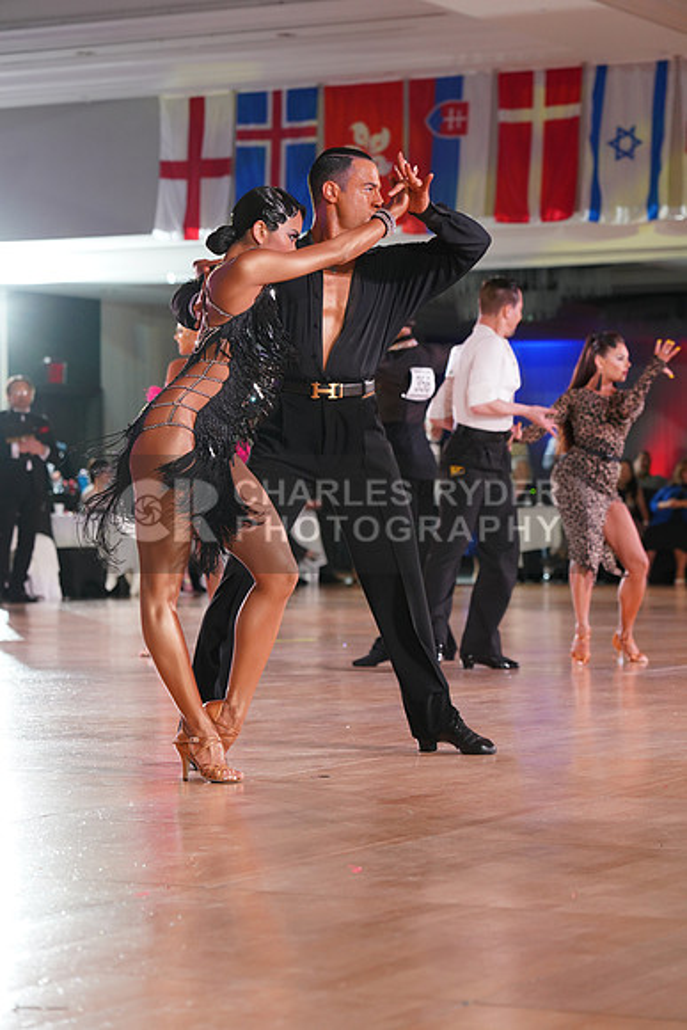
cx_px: 344
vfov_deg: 19.5
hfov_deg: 13.0
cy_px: 515
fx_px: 3004
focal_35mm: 105
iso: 1600
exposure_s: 1/160
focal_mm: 105
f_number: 5
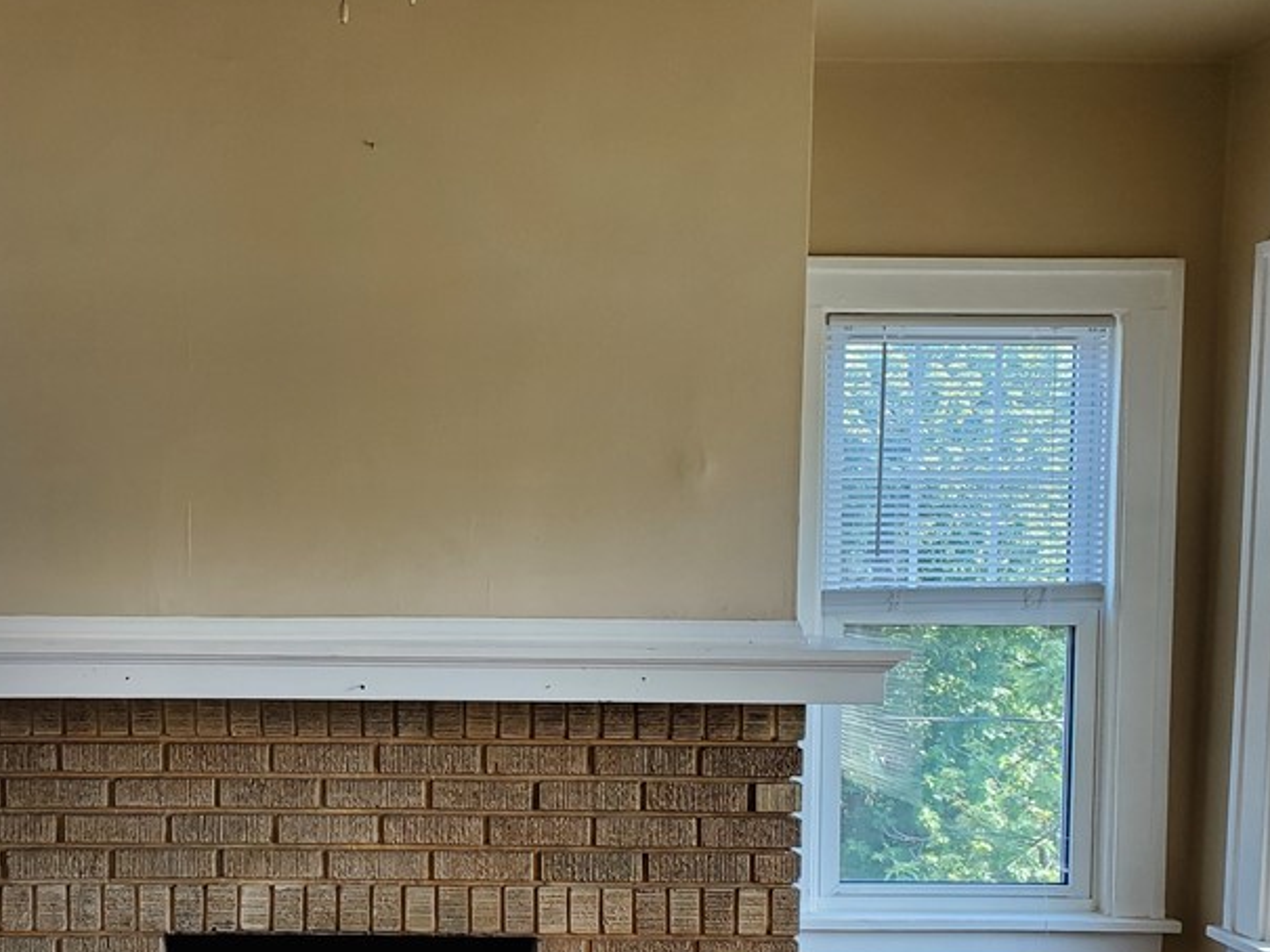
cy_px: 644
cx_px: 344
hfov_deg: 41.9
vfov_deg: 32.6
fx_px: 1615
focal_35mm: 44
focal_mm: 4.3
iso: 80
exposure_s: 1/100
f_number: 2.4
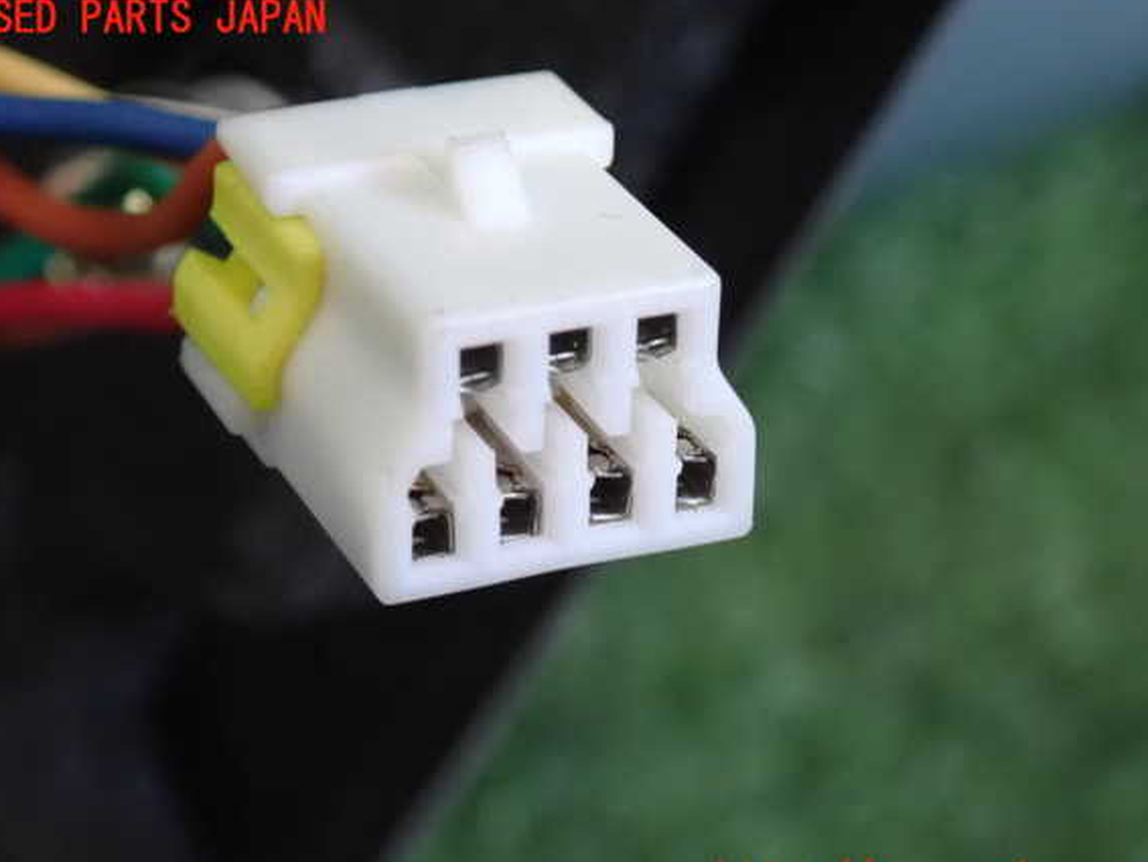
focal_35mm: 106
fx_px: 3517
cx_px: 566
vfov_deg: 14.0
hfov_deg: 18.5
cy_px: 450
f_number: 4.9
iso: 1600
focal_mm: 18
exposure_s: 1/100
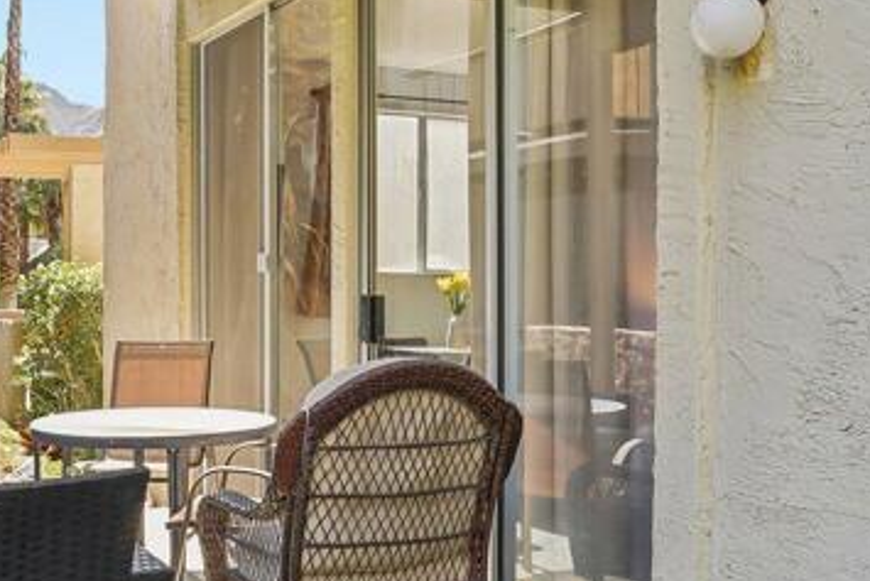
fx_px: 1185
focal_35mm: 49
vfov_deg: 27.5
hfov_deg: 39.9
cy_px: 314
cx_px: 297
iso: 100
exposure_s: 1/30
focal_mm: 17
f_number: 8
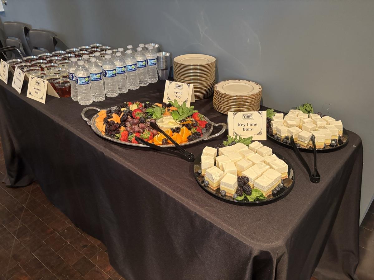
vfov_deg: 53.1
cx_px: 187
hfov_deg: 67.3
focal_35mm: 26
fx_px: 281
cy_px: 140
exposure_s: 1/40
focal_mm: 5.96
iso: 400
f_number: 1.6
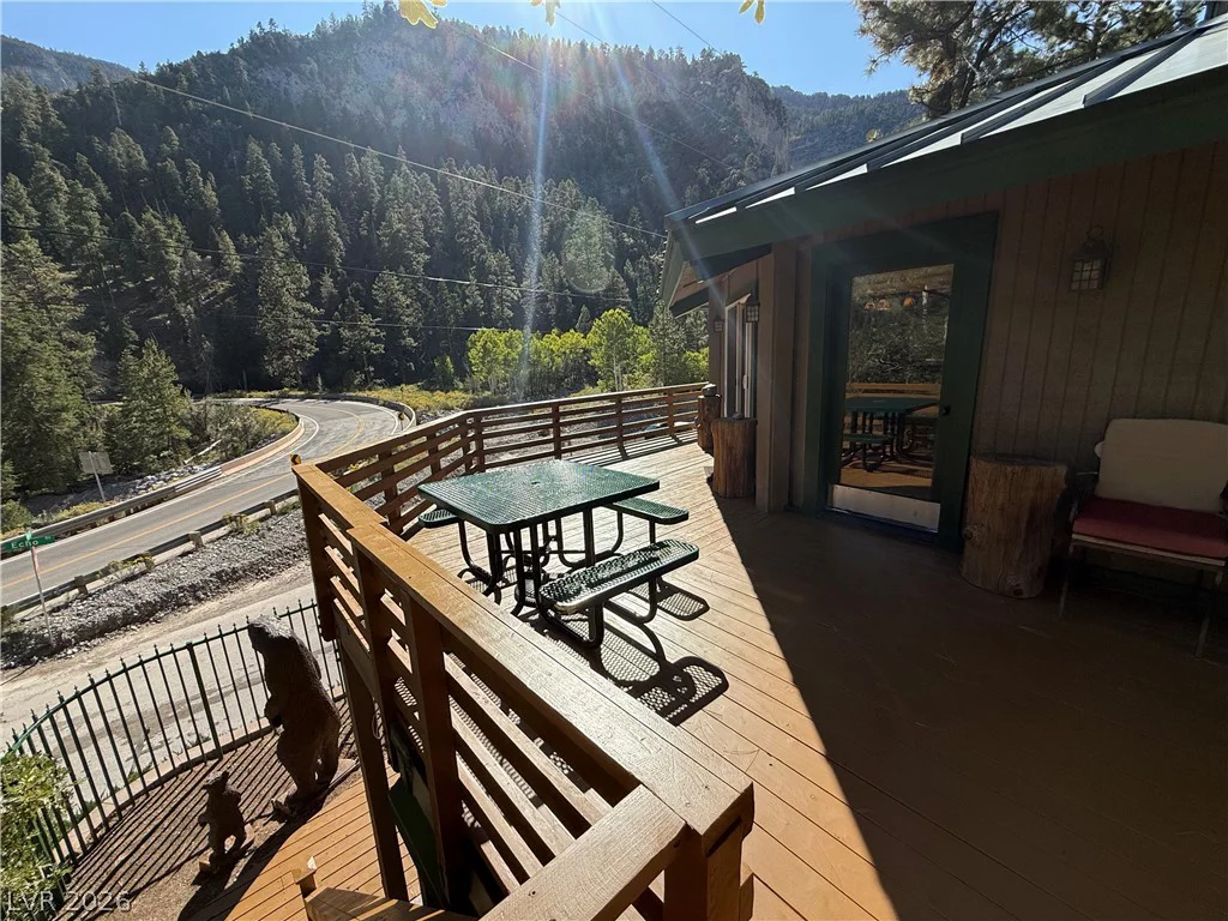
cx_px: 614
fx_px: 497
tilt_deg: -11.9
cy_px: 460
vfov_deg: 85.7
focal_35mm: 14
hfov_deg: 102.1
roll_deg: +2.3
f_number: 2.2
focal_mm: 2.22
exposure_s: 1/2092
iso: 50
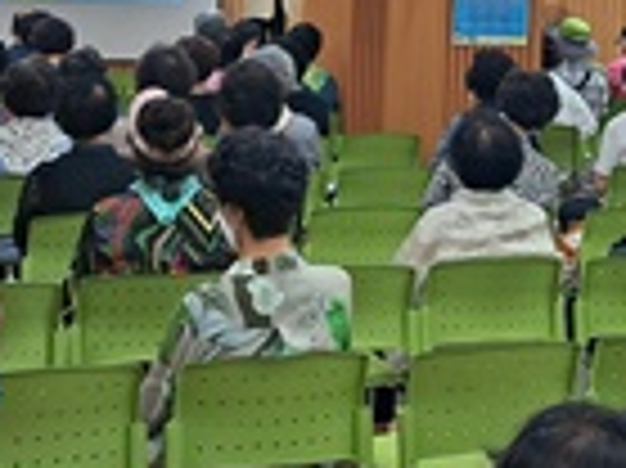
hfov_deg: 20.5
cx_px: 459
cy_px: -70
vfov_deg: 15.1
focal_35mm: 95
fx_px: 1717
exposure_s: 1/60
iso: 40
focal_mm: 5.23
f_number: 1.8
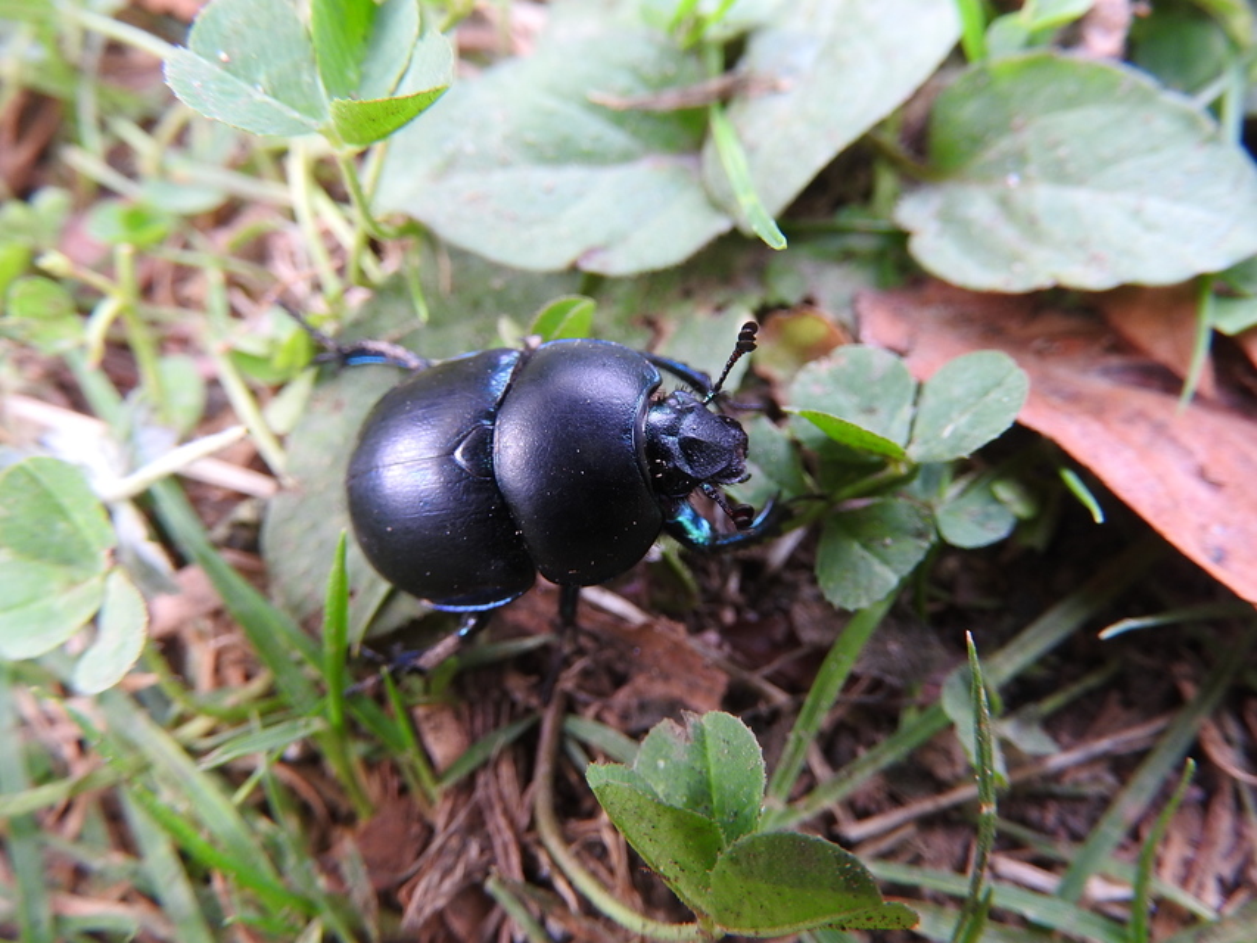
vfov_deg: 46.8
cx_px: 628
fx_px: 1090
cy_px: 472
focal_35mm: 30
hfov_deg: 60.0
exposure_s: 1/30
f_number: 3.5
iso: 100
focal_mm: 5.4
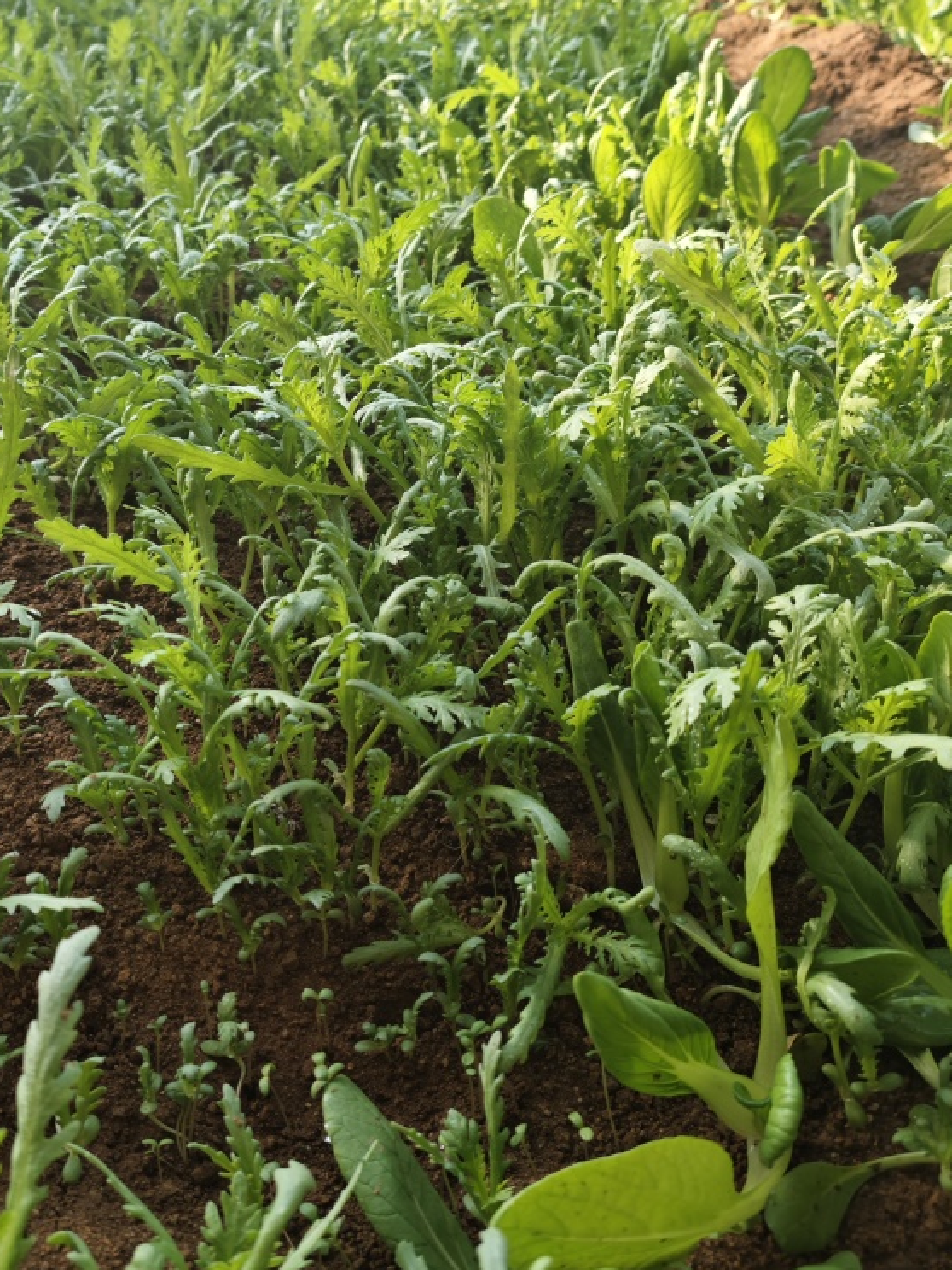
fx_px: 1210
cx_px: 386
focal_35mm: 33
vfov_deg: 55.3
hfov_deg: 42.8
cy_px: 576
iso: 50
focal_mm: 6.45
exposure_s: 1/258
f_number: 1.68
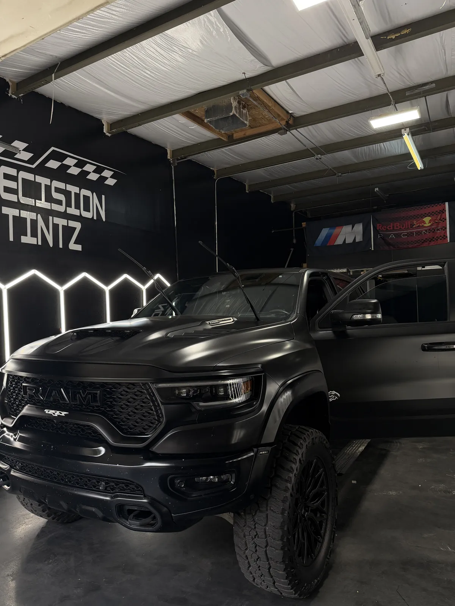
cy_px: 303
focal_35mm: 24
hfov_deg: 56.8
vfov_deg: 71.6
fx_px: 421
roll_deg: +1.5
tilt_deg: +1.2
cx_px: 228
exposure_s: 1/230
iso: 160
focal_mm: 6.76
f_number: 1.78
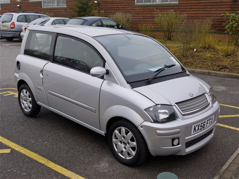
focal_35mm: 40
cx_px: 120
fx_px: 276
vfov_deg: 36.0
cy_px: 90
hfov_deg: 46.8
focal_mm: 20
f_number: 5.6
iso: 100
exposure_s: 1/125
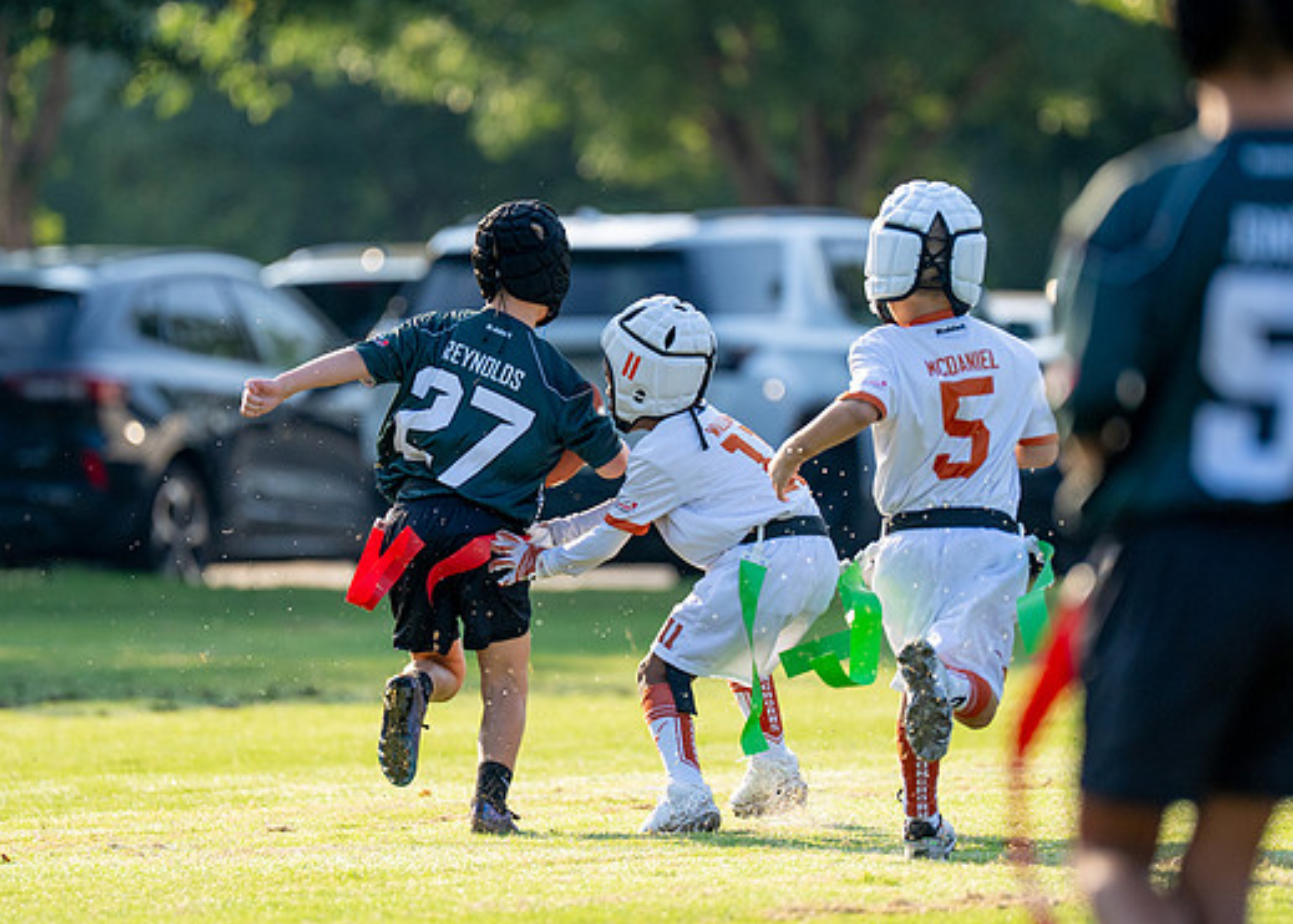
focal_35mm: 379
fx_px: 13921
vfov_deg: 3.8
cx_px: 660
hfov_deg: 5.3
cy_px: 447
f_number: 2.8
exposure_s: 1/2000
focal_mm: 200
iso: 250
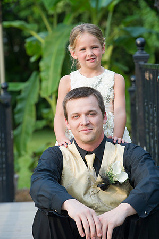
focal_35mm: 190
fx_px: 1262
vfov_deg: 10.8
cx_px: 80
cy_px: 120
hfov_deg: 7.2
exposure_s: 1/200
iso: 800
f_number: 5.6
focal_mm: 190
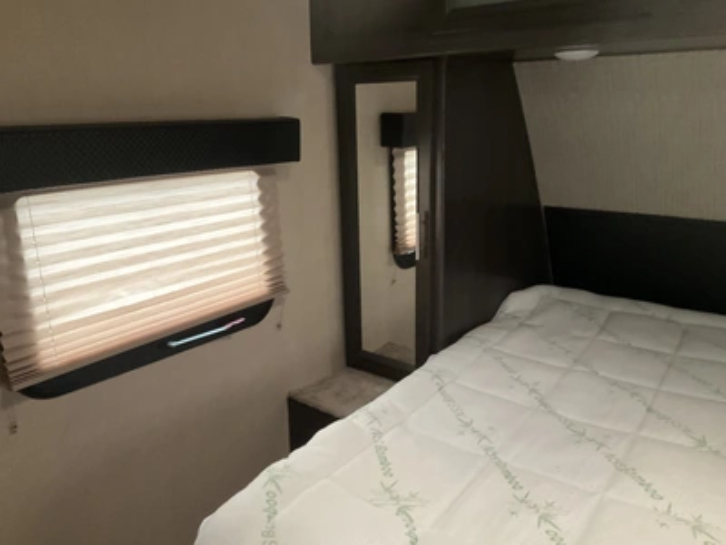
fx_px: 608
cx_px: 363
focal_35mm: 29
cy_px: 272
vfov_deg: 48.2
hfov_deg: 61.7
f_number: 1.8
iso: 320
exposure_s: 1/50
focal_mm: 3
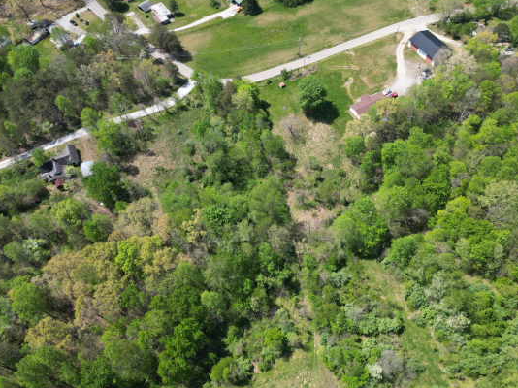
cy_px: 197
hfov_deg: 59.9
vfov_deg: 46.8
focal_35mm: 30
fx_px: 449
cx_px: 281
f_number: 1.7
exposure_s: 1/1250
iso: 100
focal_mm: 6.72
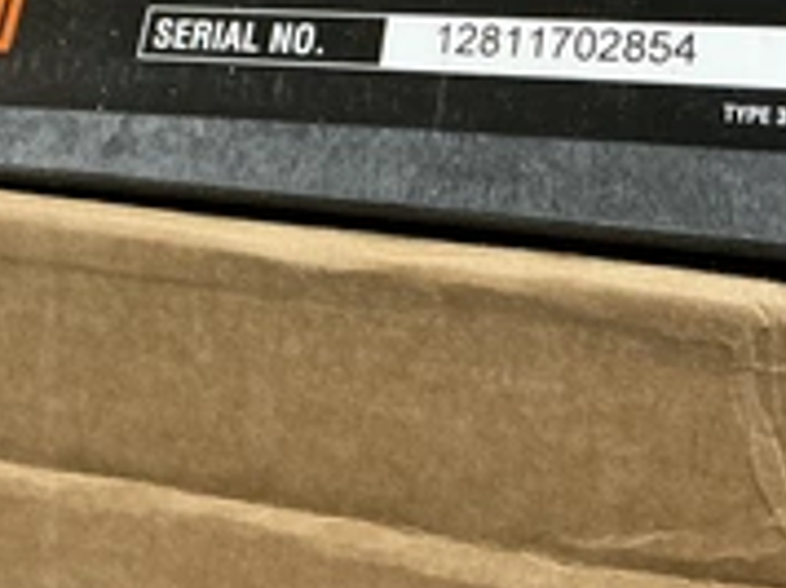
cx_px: 353
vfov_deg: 22.2
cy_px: -31
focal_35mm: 63
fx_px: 1429
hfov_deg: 30.7
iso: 400
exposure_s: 1/30
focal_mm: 3
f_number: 1.8
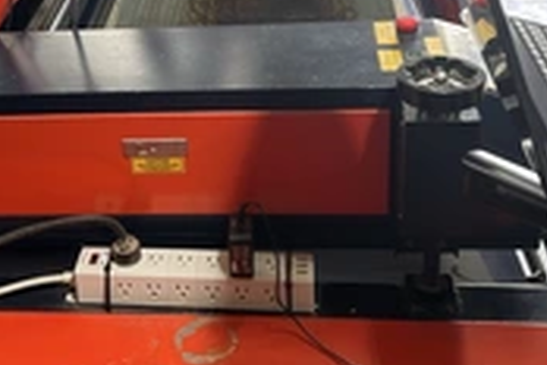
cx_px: 170
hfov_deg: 32.0
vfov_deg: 21.6
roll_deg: +4.8
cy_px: 69
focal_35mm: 62
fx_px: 942
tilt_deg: -26.0
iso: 100
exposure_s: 1/120
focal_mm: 5.7
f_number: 1.5
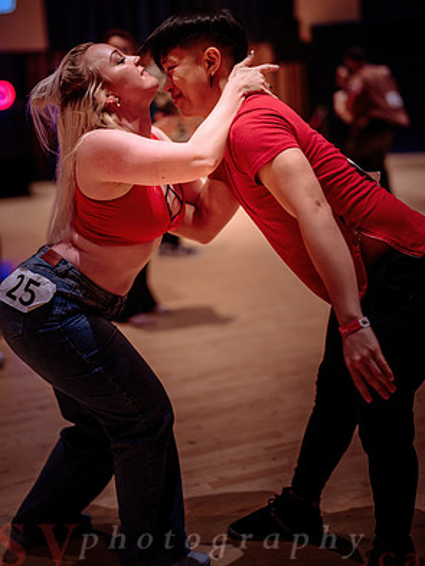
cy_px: 259
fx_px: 900
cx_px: 212
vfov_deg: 34.9
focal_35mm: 55
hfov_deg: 26.6
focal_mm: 50
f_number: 1.2
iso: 1600
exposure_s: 1/320
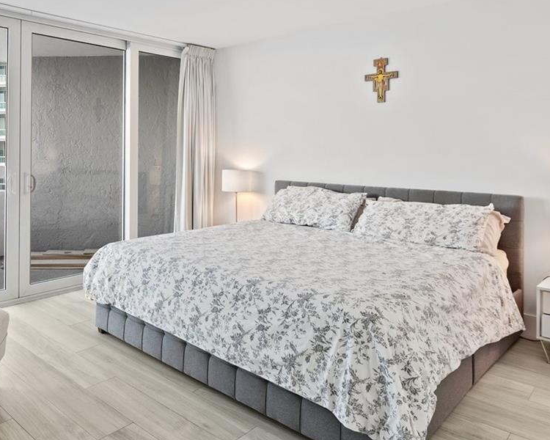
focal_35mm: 28
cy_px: 162
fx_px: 456
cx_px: 155
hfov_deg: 59.7
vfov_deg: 51.0
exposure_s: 1/4
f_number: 8
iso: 200
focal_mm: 14
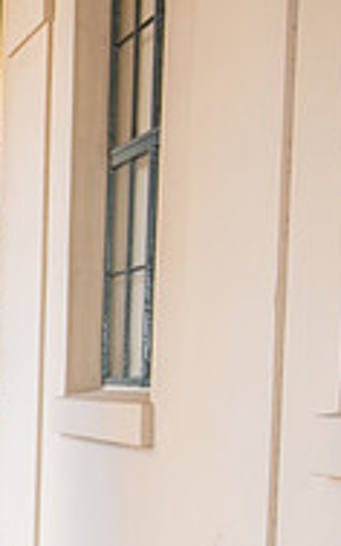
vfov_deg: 16.1
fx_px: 1890
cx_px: -425
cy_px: 548
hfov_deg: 9.4
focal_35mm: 127
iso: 800
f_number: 2.8
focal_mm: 35
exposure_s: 1/160
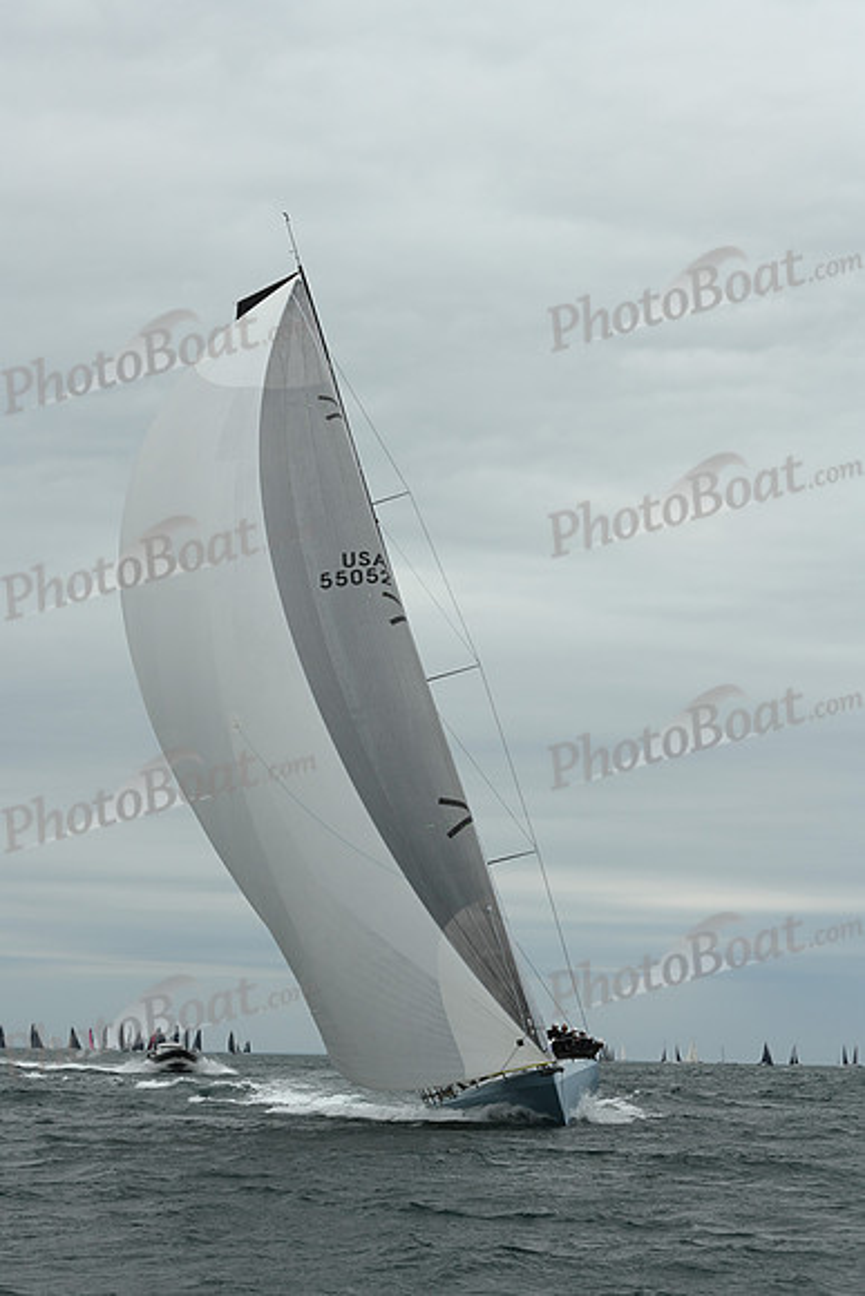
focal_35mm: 95
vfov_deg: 21.5
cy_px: 648
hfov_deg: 14.4
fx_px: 3422
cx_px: 432
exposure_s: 1/800
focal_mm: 95
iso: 400
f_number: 9
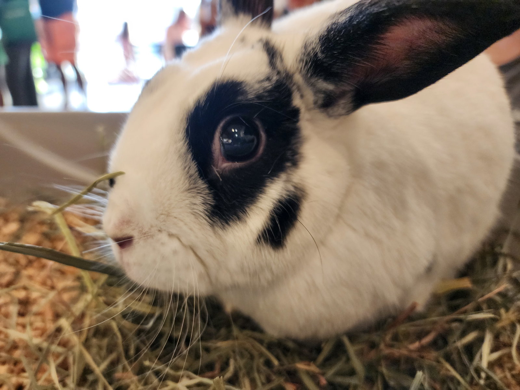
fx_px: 346
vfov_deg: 58.9
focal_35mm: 23
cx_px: 260
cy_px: 195
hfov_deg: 73.9
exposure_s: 1/120
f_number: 1.8
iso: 320
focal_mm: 6.4
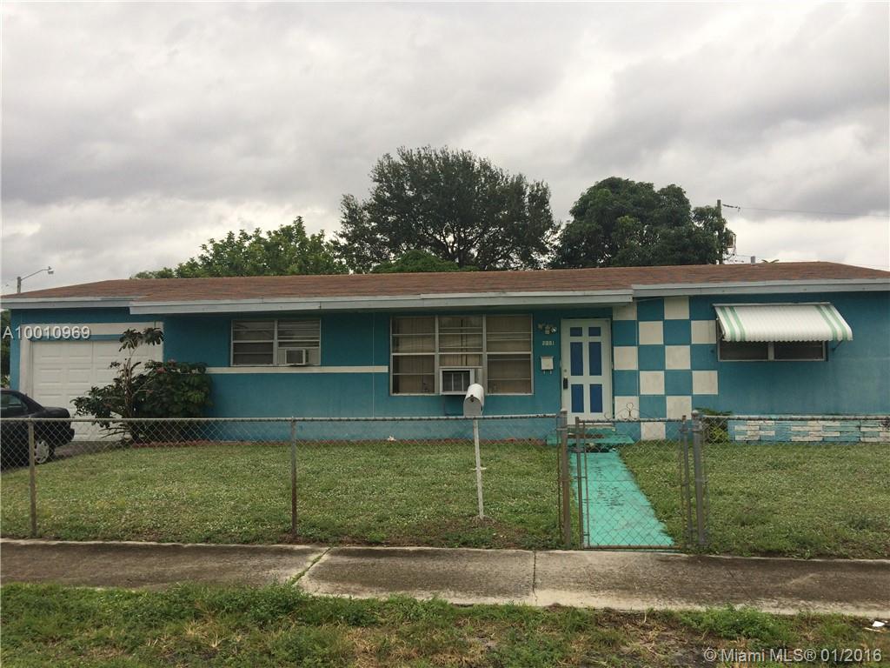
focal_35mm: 29
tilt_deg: +2.3
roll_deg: +1.7
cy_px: 334
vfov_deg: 48.2
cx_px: 445
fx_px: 746
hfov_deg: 61.7
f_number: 2.2
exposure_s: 1/1368
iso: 32
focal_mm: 4.15
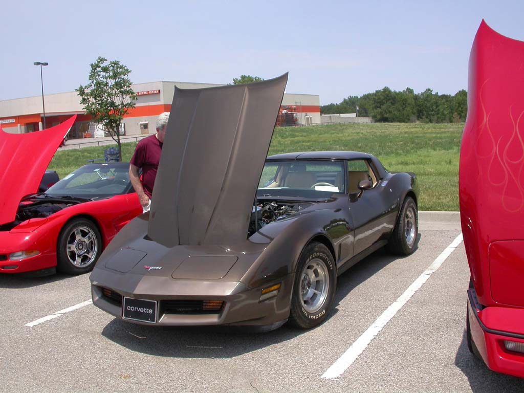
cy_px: 196
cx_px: 262
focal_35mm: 38
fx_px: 575
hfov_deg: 49.0
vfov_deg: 37.7
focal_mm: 7.85
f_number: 6.7
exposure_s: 1/398
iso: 100
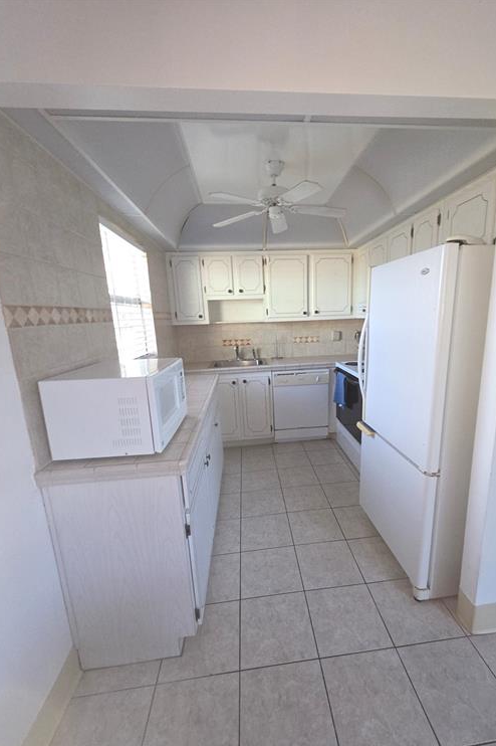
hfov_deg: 80.8
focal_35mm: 14
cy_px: 384
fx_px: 290
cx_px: 278
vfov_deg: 104.2
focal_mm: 2.2
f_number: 2.2
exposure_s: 1/60
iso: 200
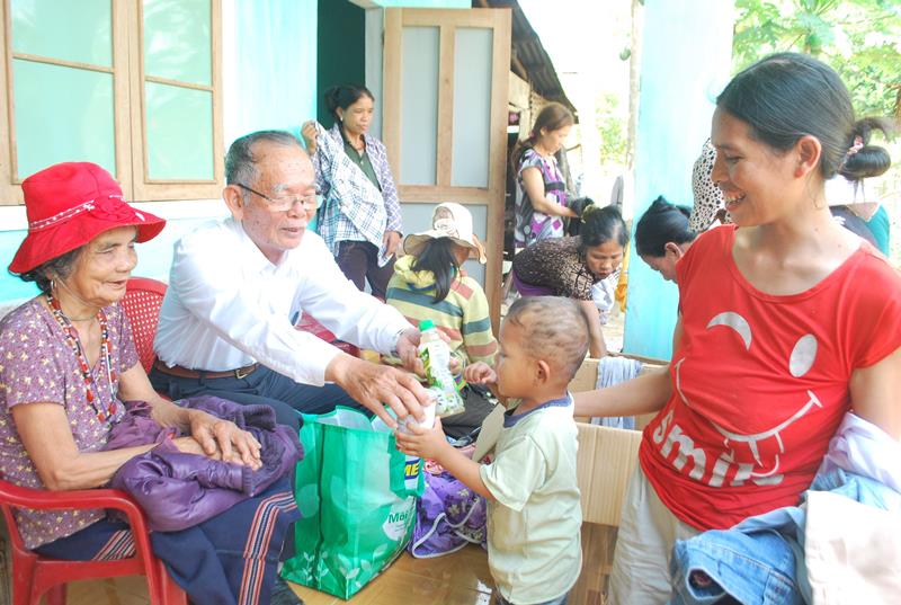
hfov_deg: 67.3
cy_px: 302
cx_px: 450
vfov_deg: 48.1
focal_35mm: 27
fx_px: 677
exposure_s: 1/80
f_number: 5.6
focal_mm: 18
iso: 400
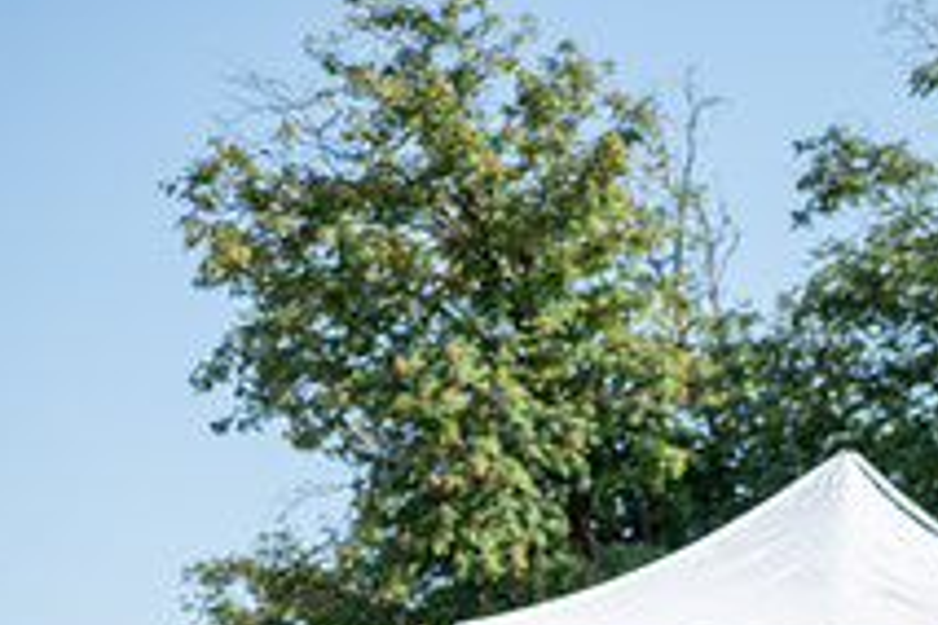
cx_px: 1327
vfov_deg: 6.7
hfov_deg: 9.8
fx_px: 5315
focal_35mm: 204
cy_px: 833
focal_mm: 70
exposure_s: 1/1000
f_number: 2.8
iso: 80
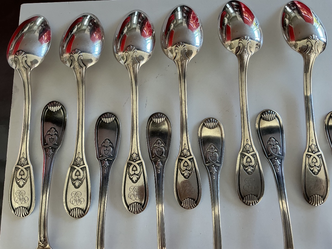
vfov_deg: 48.2
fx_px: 278
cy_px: 124
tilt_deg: -78.8
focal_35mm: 29
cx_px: 166
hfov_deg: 61.7
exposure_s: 1/60
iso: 50
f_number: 1.8
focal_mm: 3
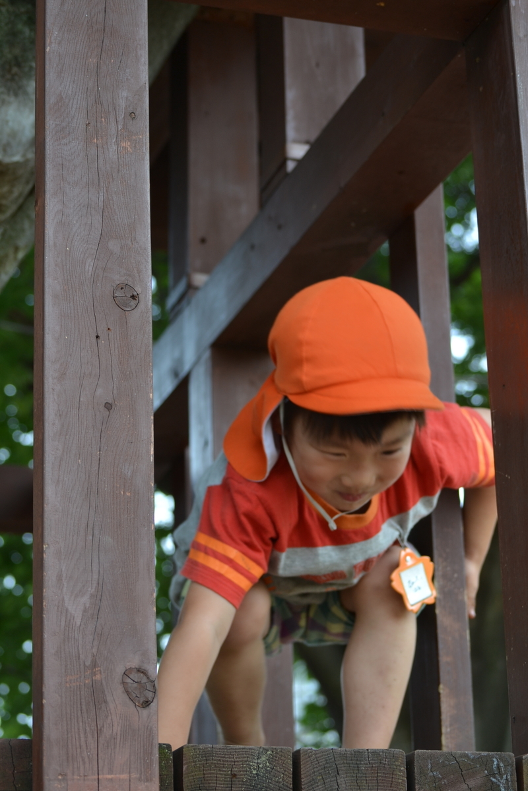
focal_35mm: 82
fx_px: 1815
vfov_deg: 24.6
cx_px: 264
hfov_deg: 16.6
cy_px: 396
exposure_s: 1/125
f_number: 5.6
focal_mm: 55
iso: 125
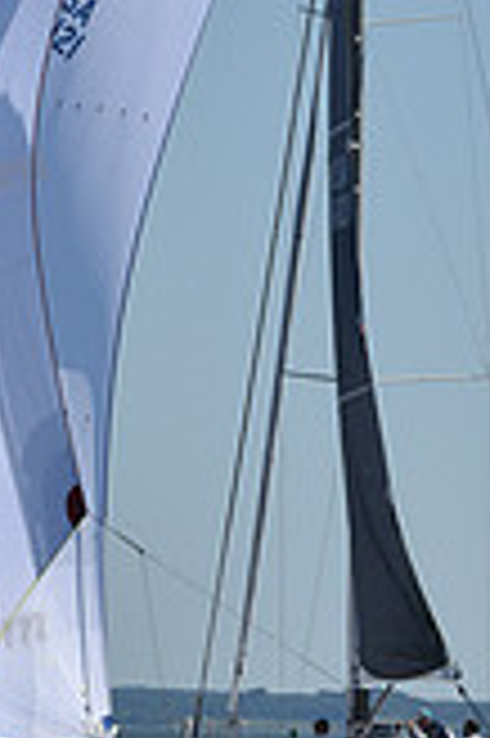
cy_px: -63
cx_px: 281
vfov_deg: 6.3
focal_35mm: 326
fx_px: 6669
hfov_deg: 4.2
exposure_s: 1/1250
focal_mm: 92
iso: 250
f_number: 9
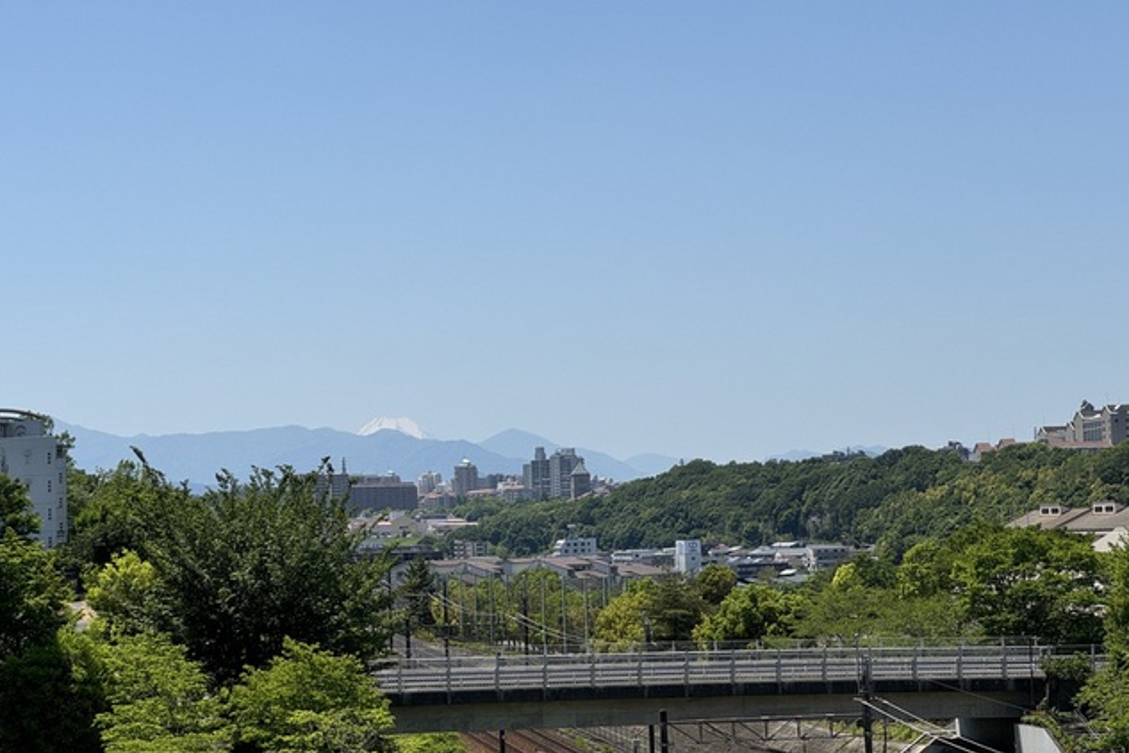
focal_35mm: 81
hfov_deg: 25.1
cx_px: 565
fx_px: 2540
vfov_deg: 16.9
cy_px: 366
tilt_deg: +4.0
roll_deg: +1.5
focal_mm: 9
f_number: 2.8
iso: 25
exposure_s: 1/1064
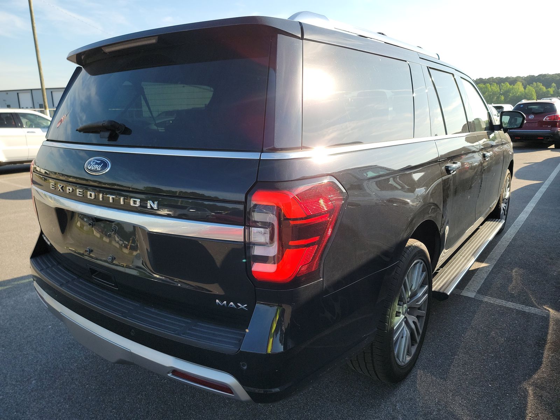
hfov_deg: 71.6
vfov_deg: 56.8
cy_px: 210
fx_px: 388
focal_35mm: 24
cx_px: 280
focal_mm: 6.7
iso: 50
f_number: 1.8
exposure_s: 1/378
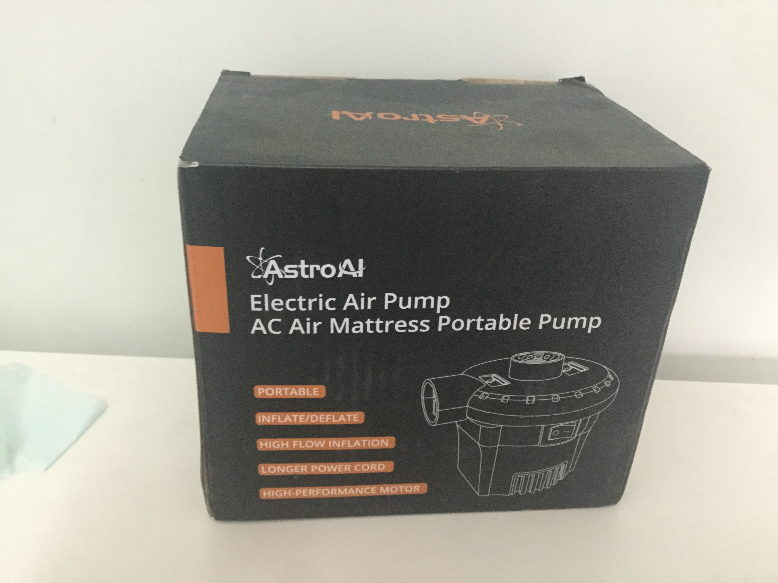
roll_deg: -1.5
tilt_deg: -27.2
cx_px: 389
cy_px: 292
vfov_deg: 45.4
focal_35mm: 31
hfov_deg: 58.4
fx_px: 697
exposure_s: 1/17
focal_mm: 3.3
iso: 320
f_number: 2.4
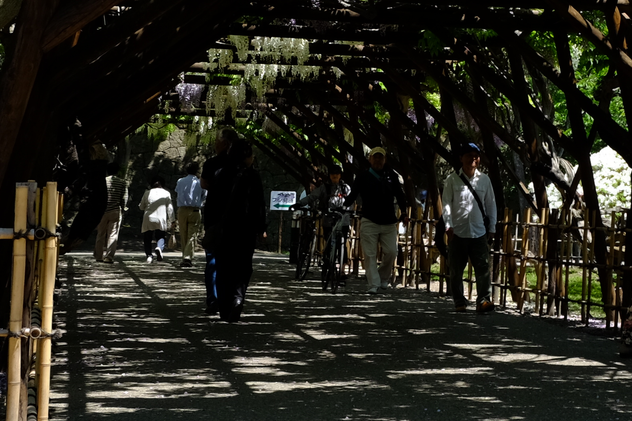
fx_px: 1738
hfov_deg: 19.6
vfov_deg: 13.6
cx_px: 728
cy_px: 6
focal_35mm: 99
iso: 200
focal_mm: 21.4
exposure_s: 1/170
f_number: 9
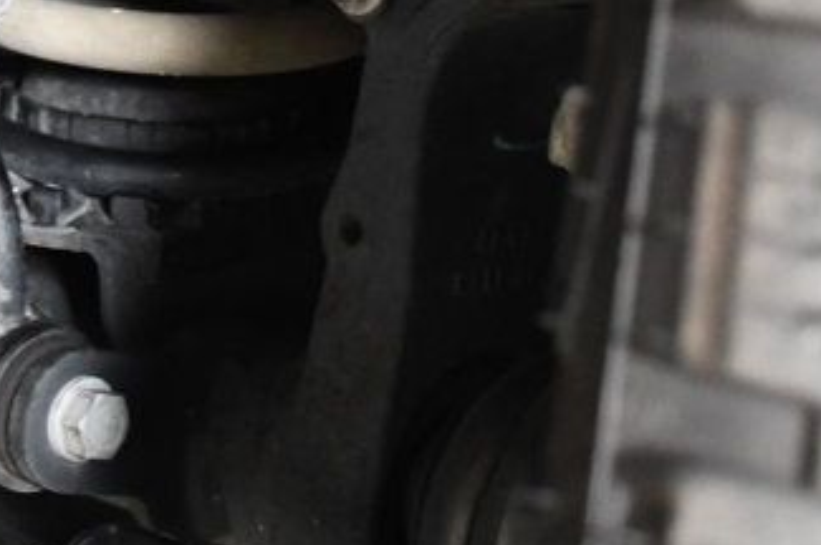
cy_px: -73
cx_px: 43
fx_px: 2802
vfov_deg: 11.0
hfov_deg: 16.4
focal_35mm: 123
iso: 3600
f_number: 3.8
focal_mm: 26
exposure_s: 1/60
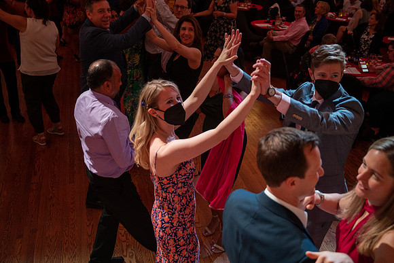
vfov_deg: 34.2
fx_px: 428
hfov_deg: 49.4
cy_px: 132
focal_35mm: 39
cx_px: 197
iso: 1600
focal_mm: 39
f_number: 4
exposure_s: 1/160
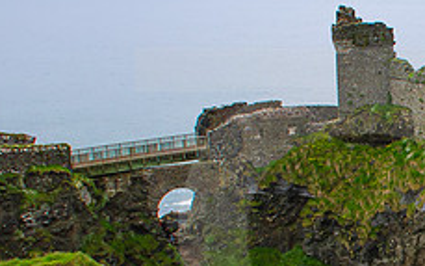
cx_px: 482
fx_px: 926
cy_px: 222
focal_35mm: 80
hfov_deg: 24.0
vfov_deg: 16.2
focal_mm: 18
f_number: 18
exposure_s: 1/20
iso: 500
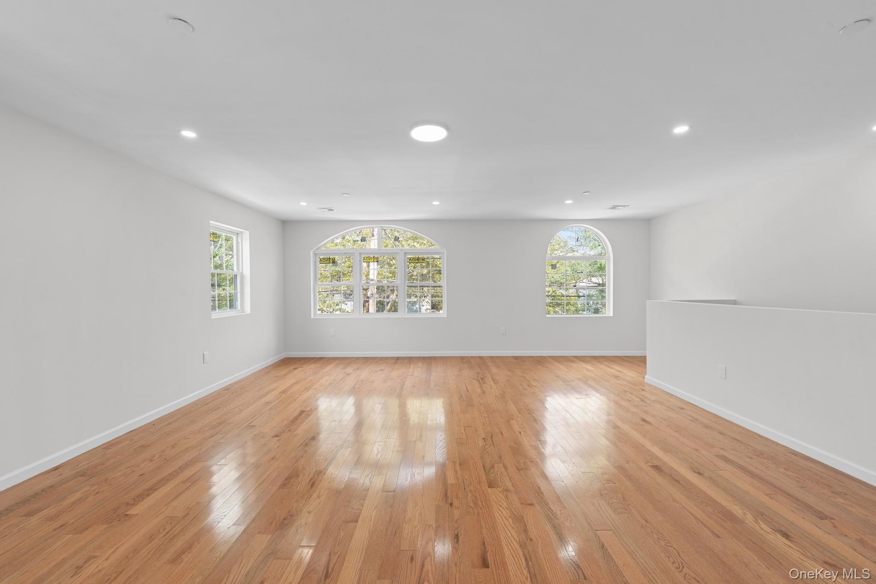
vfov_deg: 81.2
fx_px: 341
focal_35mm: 14
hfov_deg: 104.3
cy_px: 292
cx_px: 438
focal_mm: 14
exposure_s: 1/2.5
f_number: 9
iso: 200
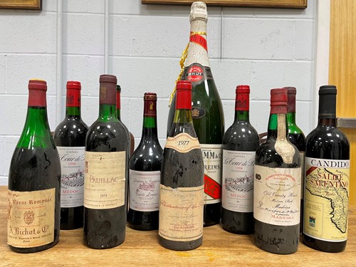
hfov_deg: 67.3
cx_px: 178
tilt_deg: -0.9
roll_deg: -1.2
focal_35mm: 26
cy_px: 134
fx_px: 267
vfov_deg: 53.1
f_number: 1.6
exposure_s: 1/50
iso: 80
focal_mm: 4.2
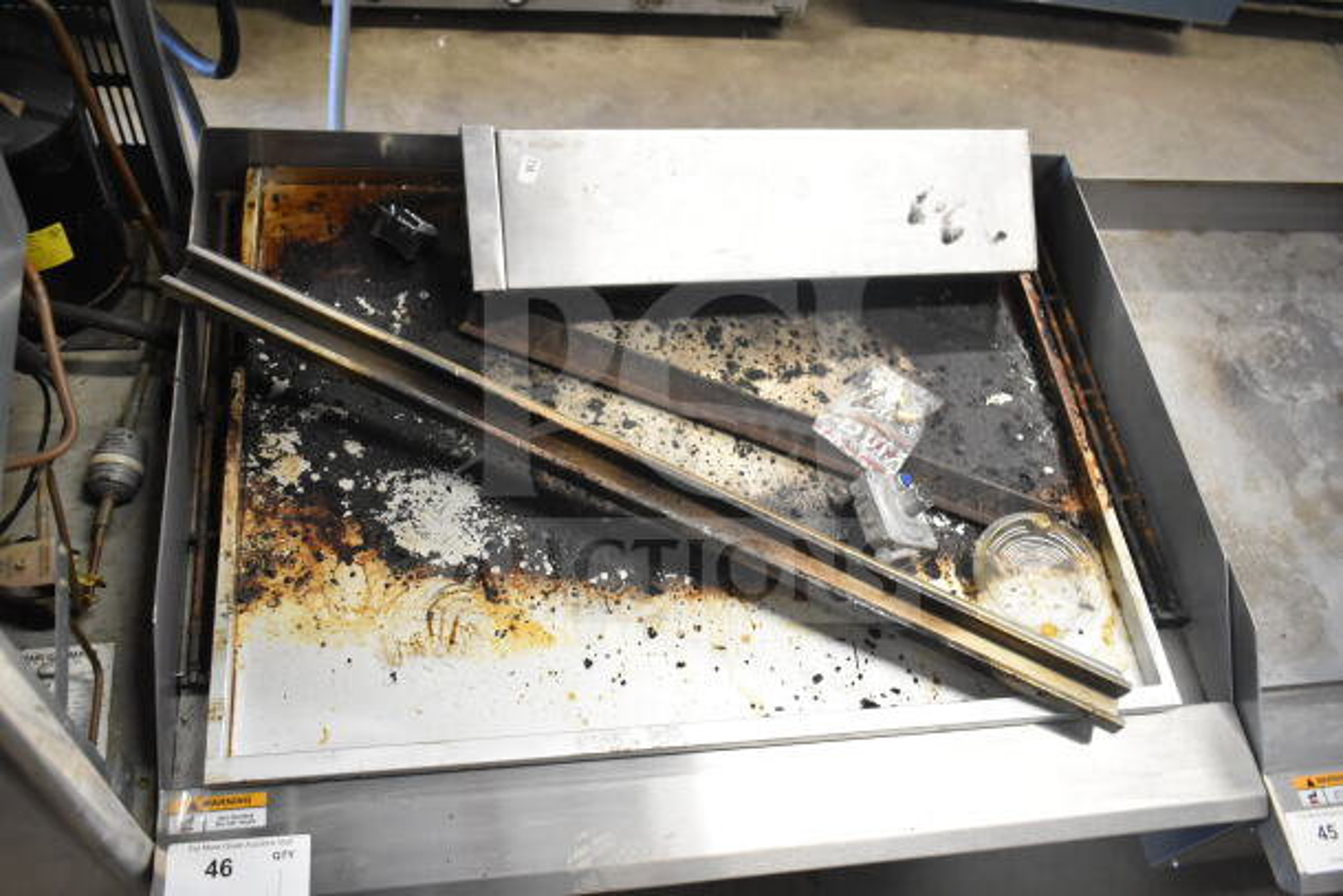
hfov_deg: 59.5
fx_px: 1175
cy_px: 448
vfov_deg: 41.7
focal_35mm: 32
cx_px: 672
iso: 1600
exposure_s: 1/40
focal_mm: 21
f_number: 3.8
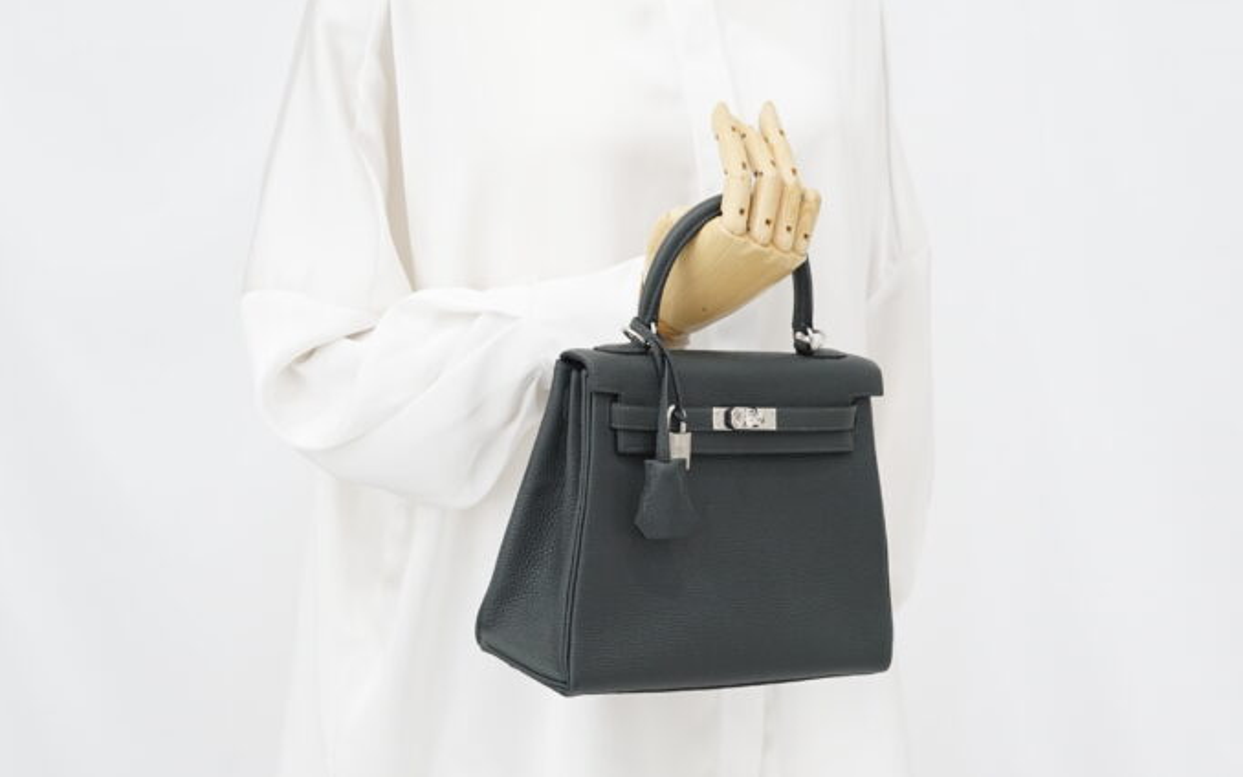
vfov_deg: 16.9
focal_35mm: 77
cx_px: 624
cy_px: 480
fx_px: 2609
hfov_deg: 26.8
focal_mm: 50
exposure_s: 1/8
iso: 640
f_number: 6.3
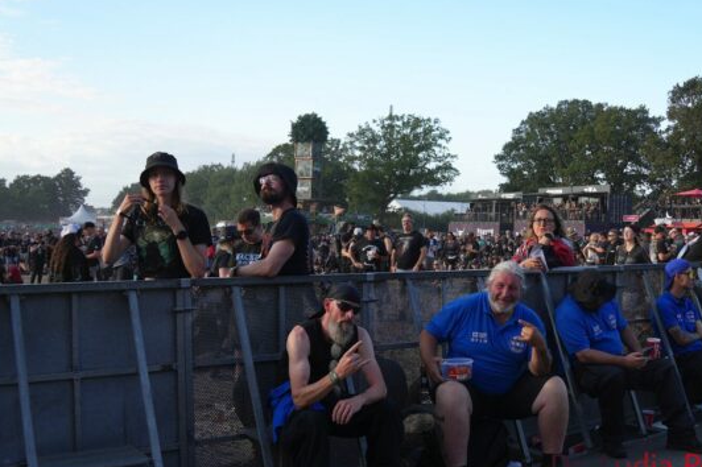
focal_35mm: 39
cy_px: 266
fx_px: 760
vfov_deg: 34.1
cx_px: 442
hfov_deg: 49.1
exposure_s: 1/250
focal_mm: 18
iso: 100
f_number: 4
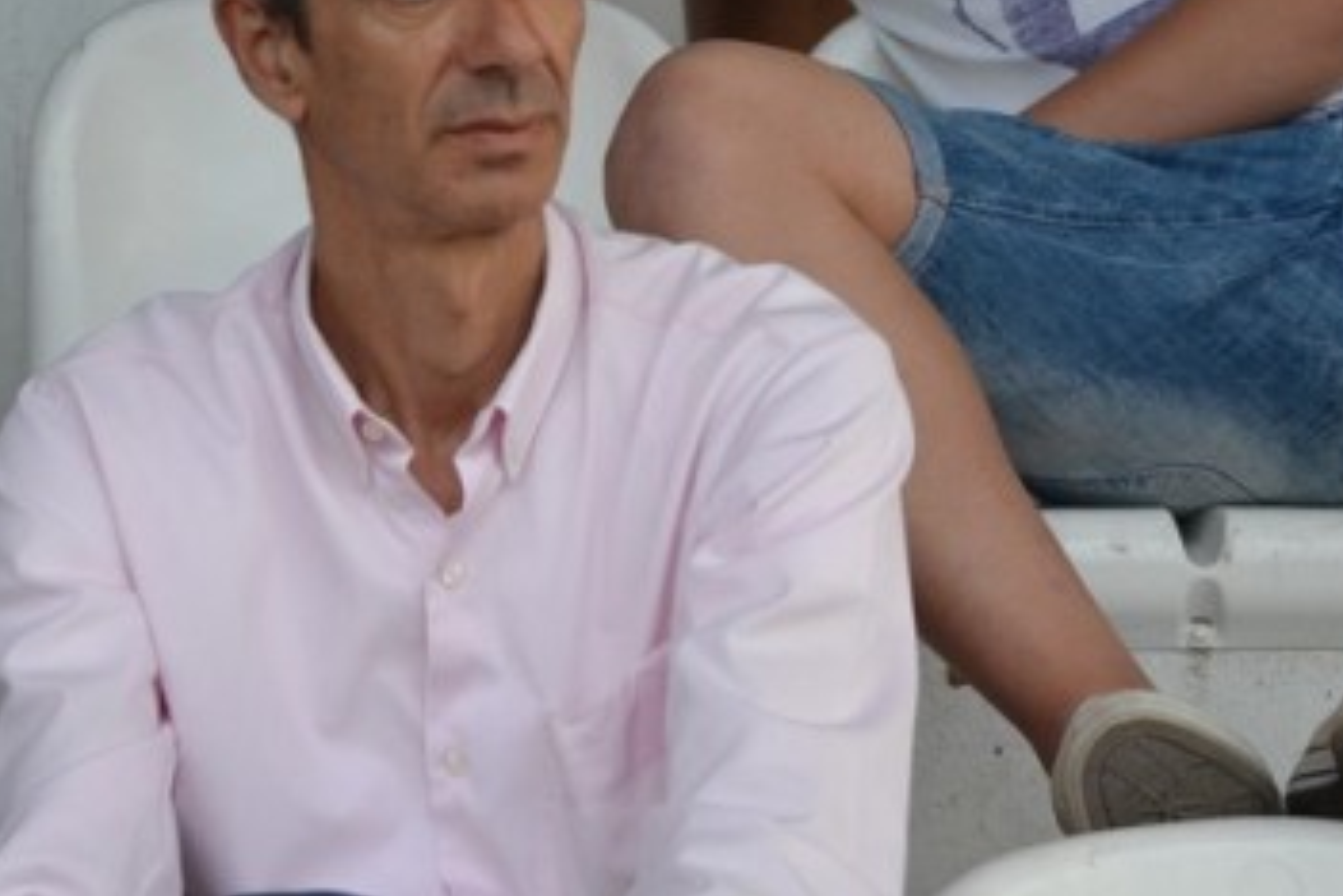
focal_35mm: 155
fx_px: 5780
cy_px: 454
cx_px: 643
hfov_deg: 13.3
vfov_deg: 8.9
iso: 800
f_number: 4
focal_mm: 55
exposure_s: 1/500
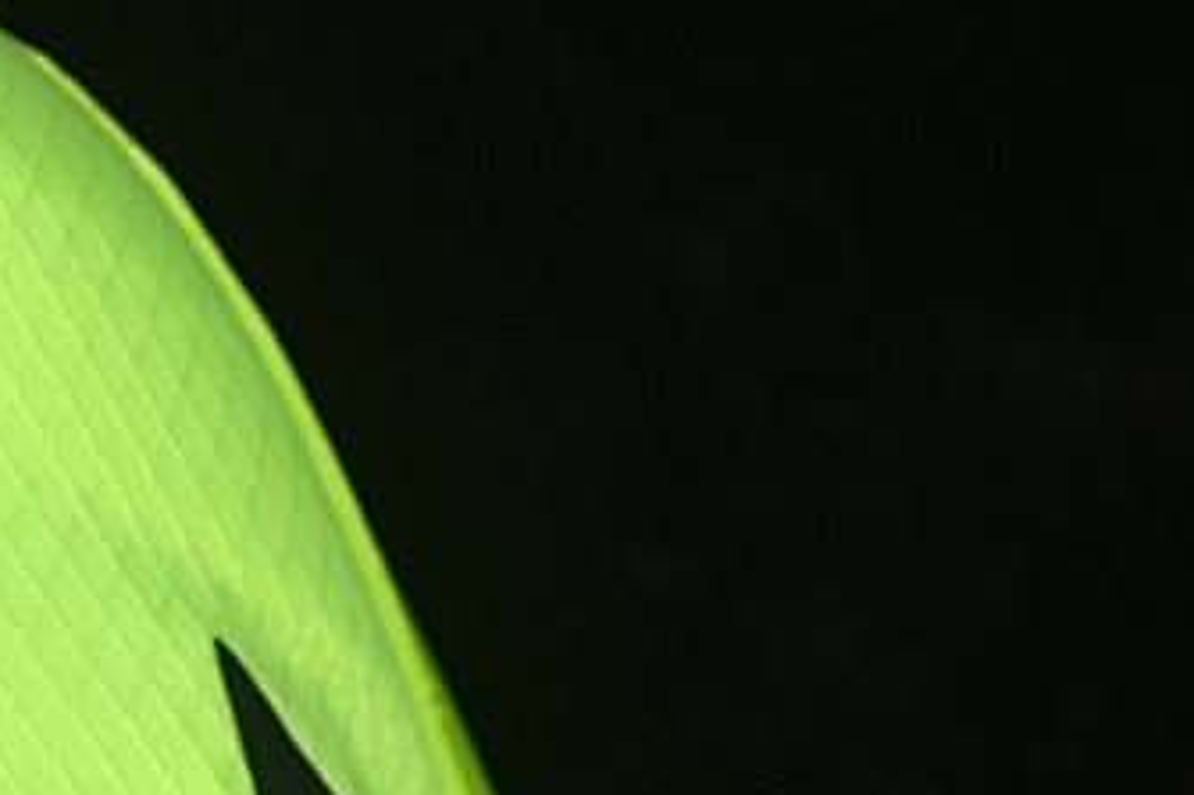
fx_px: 8022
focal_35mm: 242
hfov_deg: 8.4
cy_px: 1084
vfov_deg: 5.6
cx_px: -200
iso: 160
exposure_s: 1/80
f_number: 7.1
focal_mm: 50
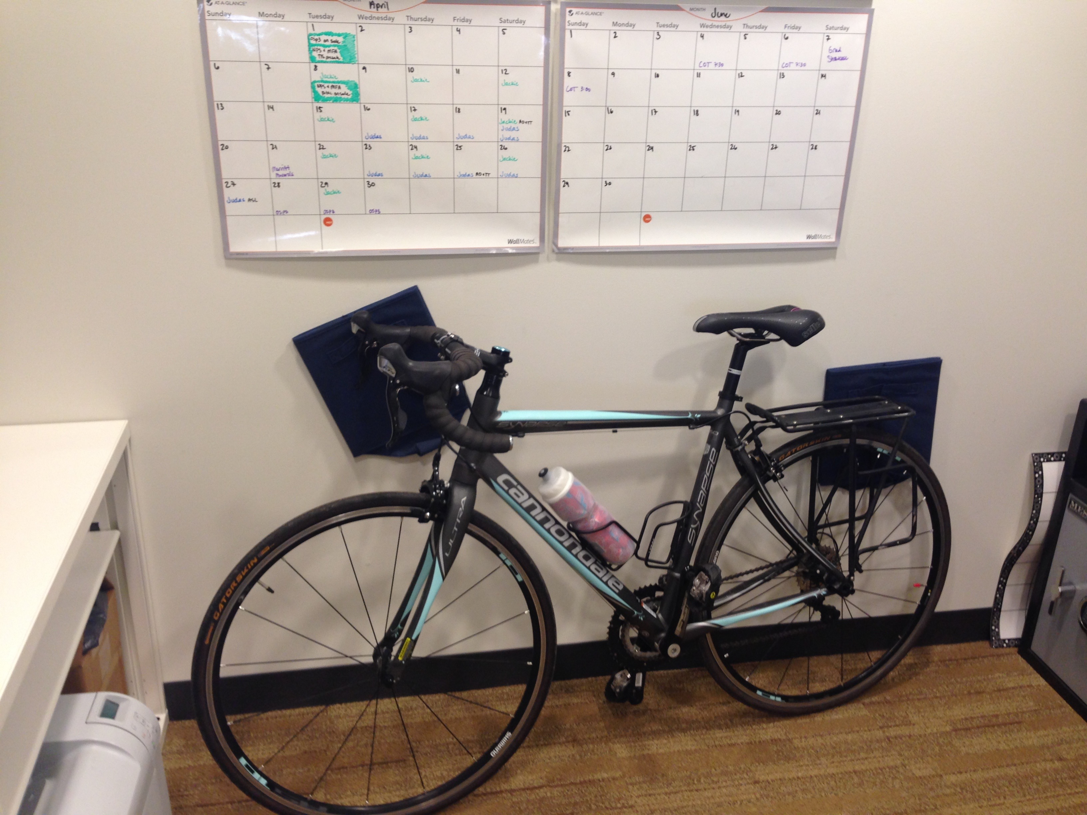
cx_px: 544
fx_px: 1036
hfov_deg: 55.4
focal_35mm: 33
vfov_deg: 42.9
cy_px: 408
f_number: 2.4
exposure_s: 1/20
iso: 80
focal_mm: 4.12
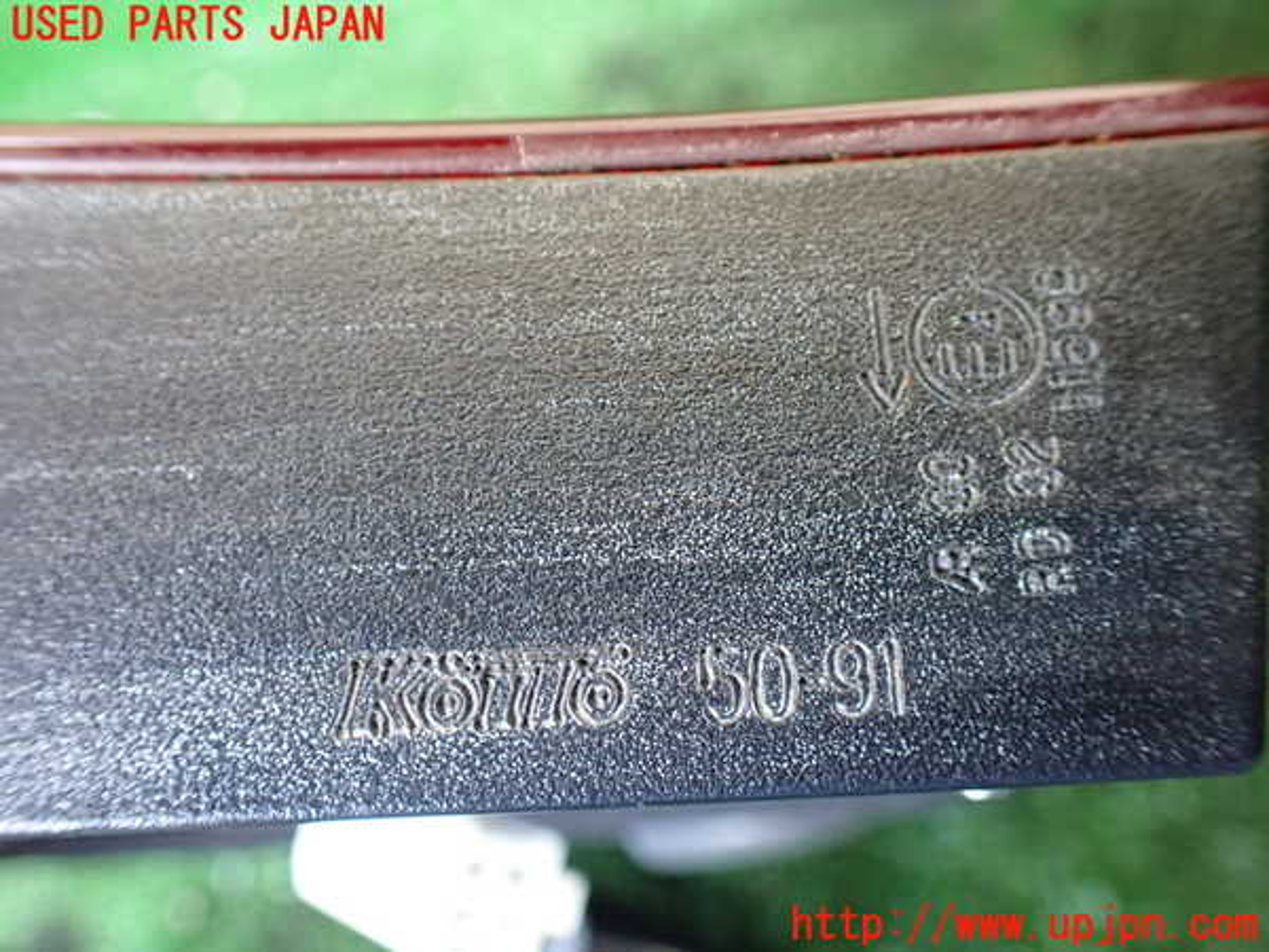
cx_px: 634
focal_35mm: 30
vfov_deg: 46.8
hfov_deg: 60.0
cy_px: 476
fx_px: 1100
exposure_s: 1/50
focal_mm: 5.4
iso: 800
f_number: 2.3
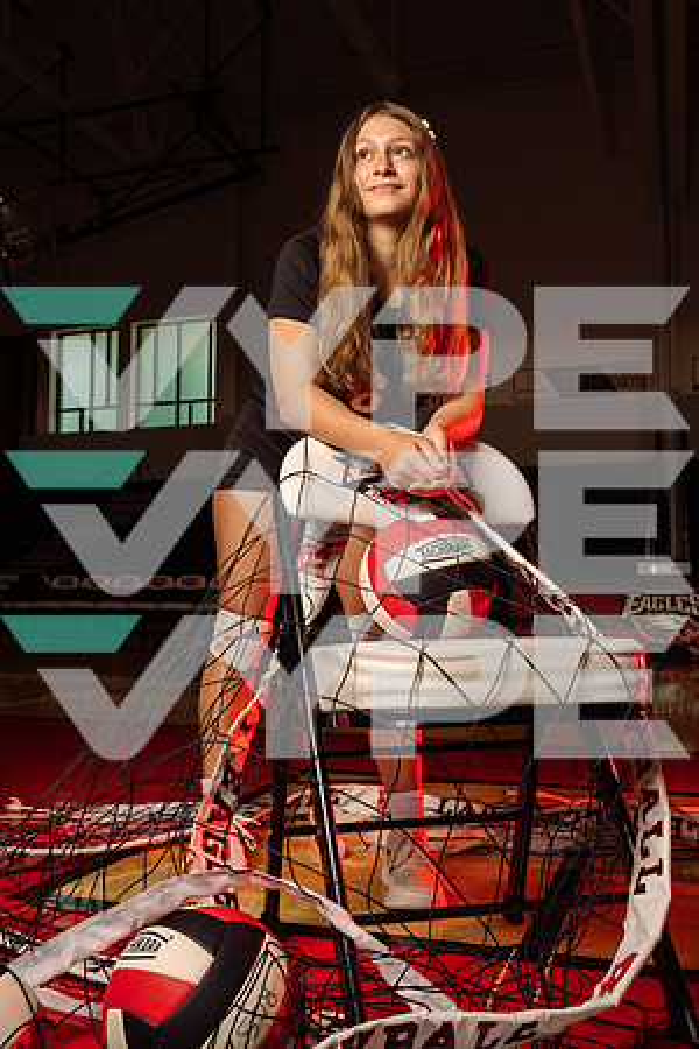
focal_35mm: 34
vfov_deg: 55.8
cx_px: 350
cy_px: 524
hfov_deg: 38.9
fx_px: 990
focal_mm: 34
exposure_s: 1/250
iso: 160
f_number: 8
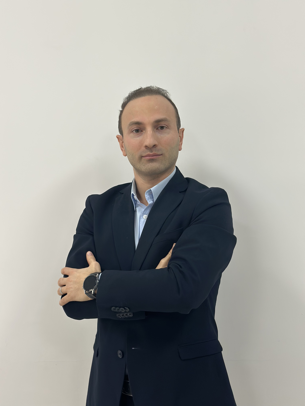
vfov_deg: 39.7
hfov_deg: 30.3
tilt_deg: -1.7
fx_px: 564
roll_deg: +0.4
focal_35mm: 48
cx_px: 152
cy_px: 203
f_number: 1.78
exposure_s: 1/50
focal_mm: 6.86
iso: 125
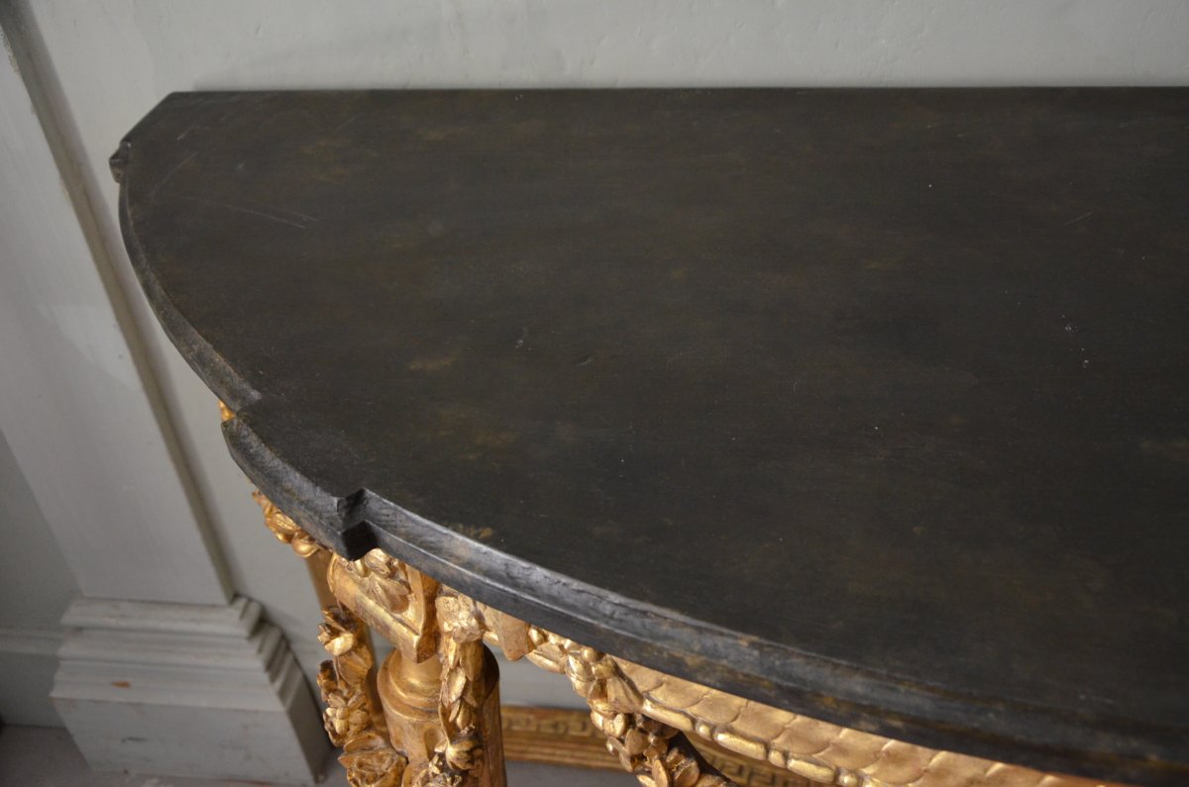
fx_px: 1236
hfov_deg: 51.4
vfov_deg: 35.3
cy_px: 394
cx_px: 594
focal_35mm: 38
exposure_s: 1/30
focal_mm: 25
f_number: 4
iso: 2000
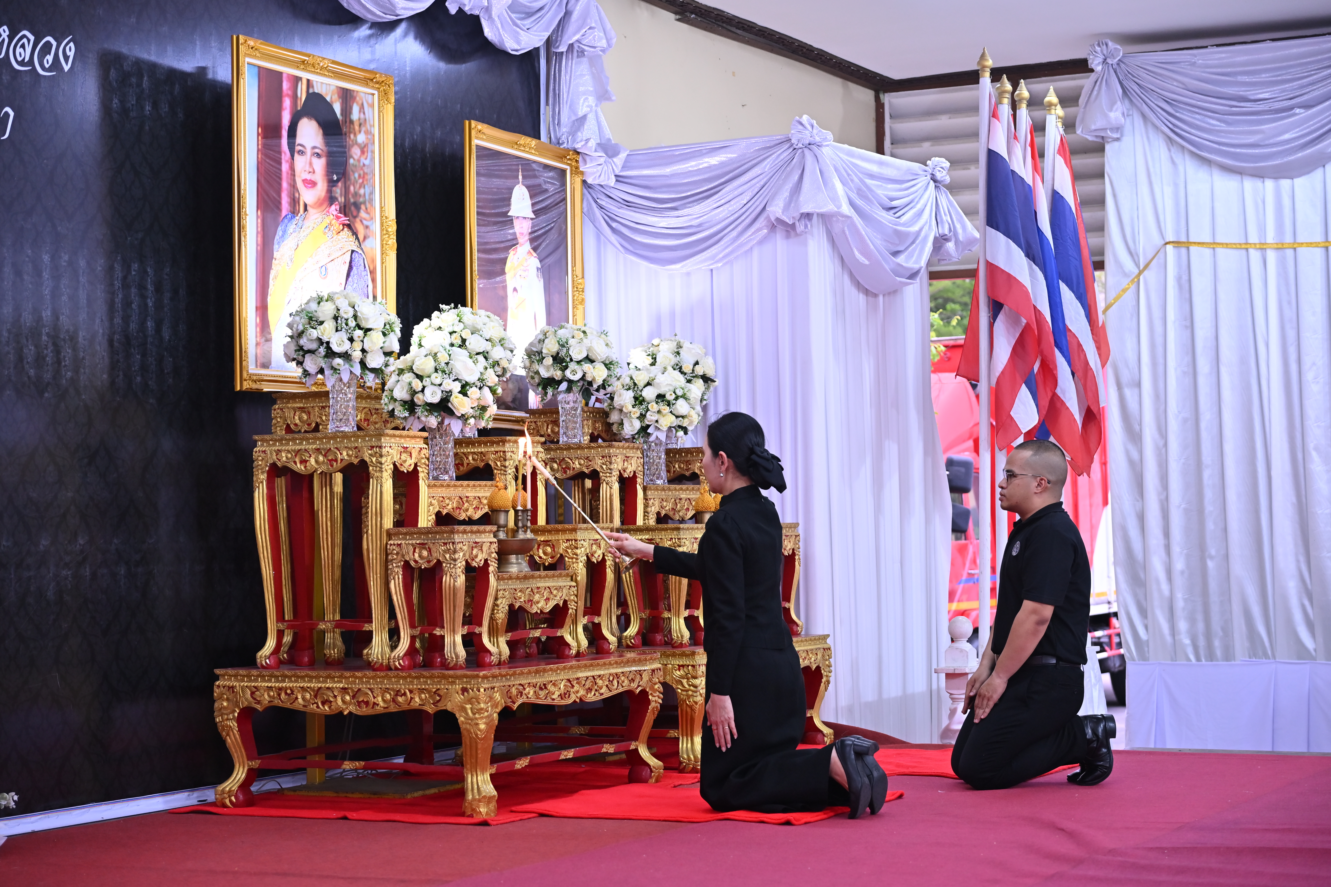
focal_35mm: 64
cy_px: 444
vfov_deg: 21.2
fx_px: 2366
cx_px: 666
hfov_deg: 31.4
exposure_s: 1/250
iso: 1250
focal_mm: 64
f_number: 4
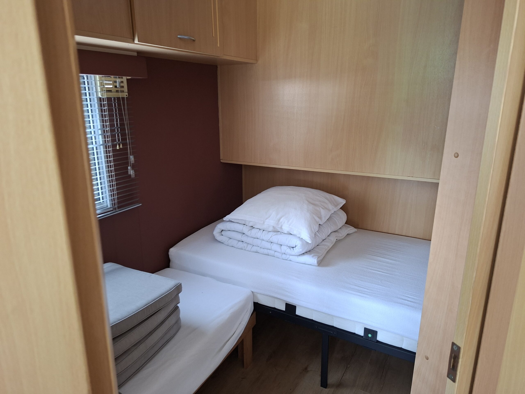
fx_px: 349
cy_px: 197
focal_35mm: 23
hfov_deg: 73.9
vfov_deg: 58.9
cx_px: 262
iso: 320
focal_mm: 5.54
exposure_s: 1/50
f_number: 1.8
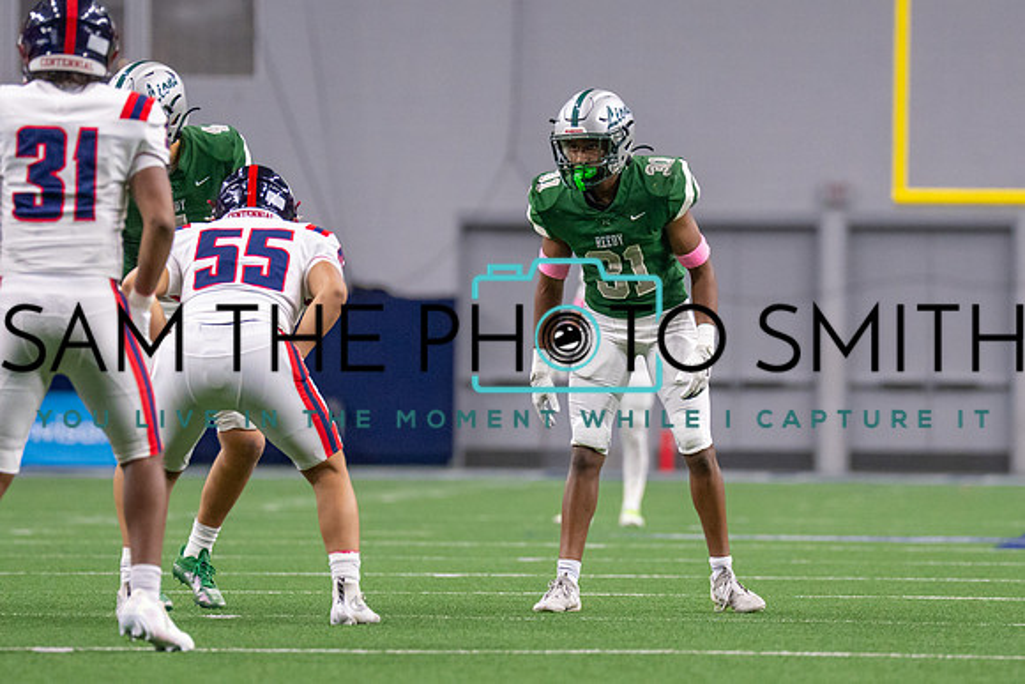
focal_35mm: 389
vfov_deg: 3.5
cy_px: 266
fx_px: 11070
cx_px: 585
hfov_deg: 5.3
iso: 2500
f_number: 2.8
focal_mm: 200
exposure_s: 1/1000
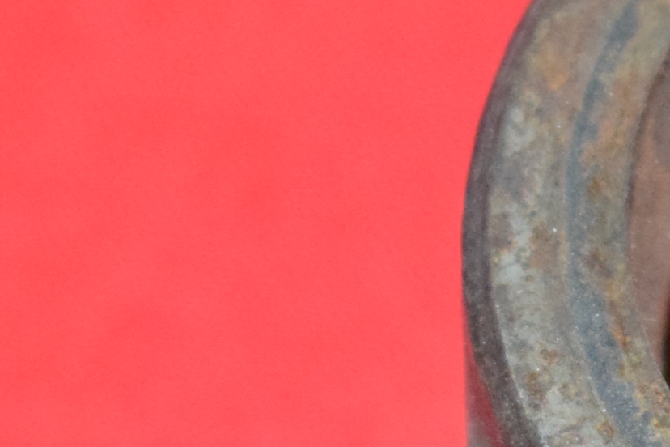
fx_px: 6824
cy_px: 656
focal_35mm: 367
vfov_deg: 3.7
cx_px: 1446
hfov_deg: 5.5
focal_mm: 45
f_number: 5
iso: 2000
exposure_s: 1/125
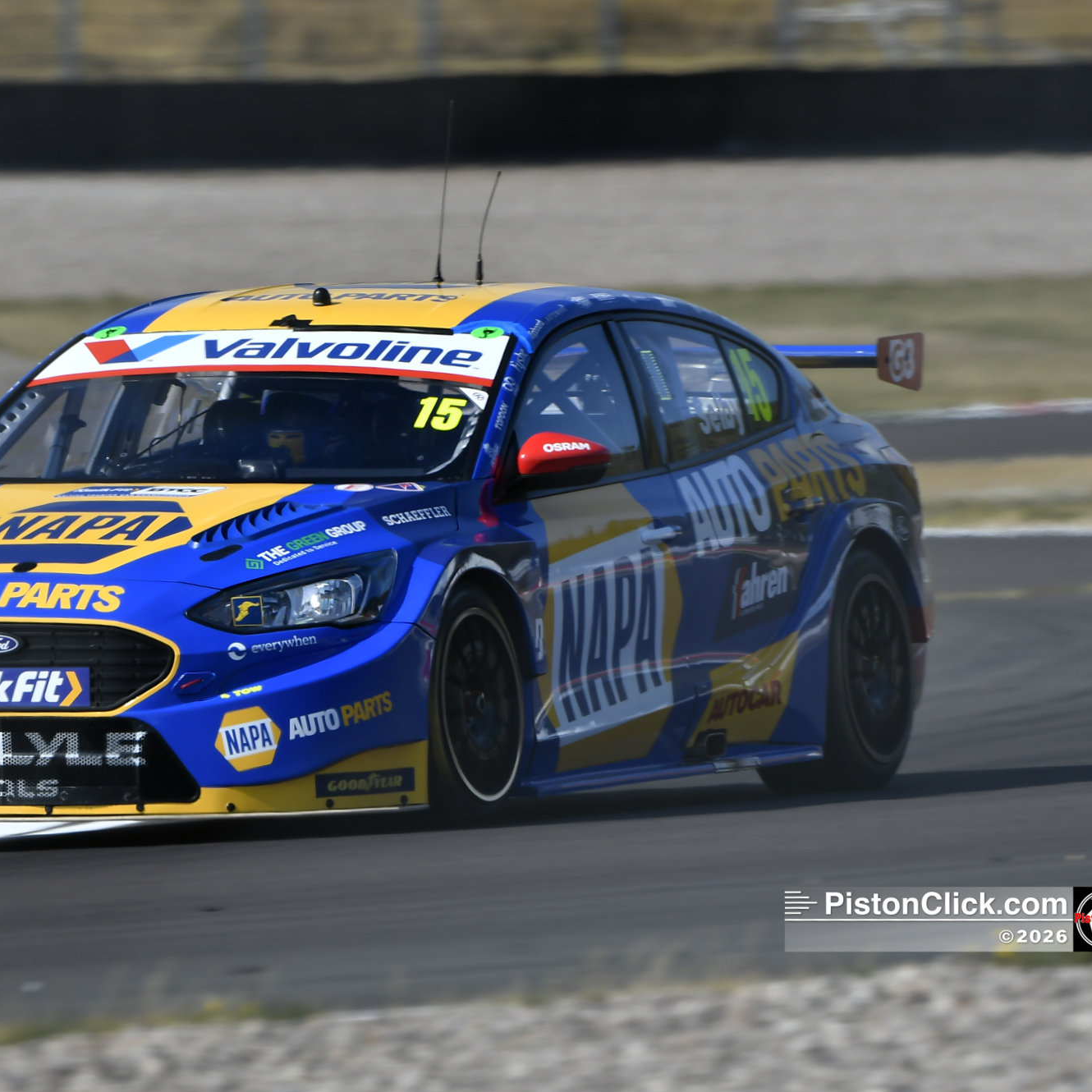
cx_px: 319
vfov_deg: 2.5
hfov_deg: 2.5
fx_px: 24626
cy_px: 546
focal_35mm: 690
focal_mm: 360
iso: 100
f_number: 6.3
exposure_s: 1/250
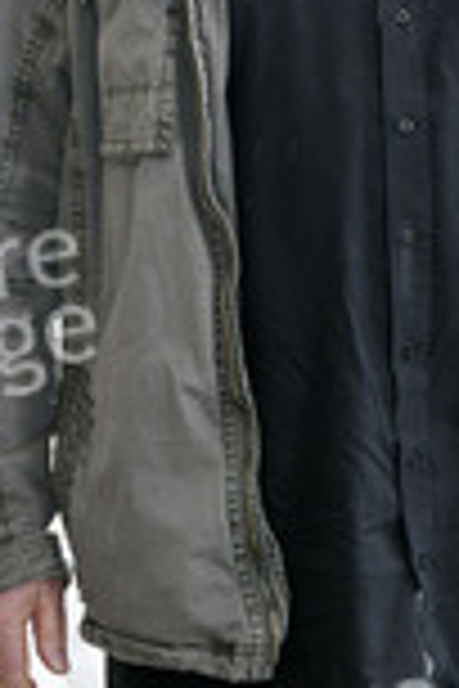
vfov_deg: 14.0
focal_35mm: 146
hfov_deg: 9.4
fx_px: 2792
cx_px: 356
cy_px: 112
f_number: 8
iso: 1000
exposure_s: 1/200
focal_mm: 56
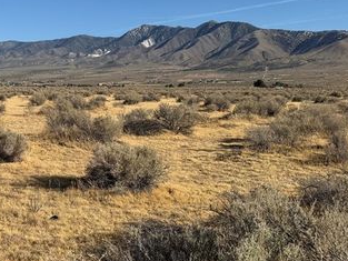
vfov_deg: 29.7
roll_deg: -2.2
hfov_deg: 36.1
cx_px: 22
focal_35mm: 49
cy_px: 118
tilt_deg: -2.9
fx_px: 493
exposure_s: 1/6173
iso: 80
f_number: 1.78
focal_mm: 6.76
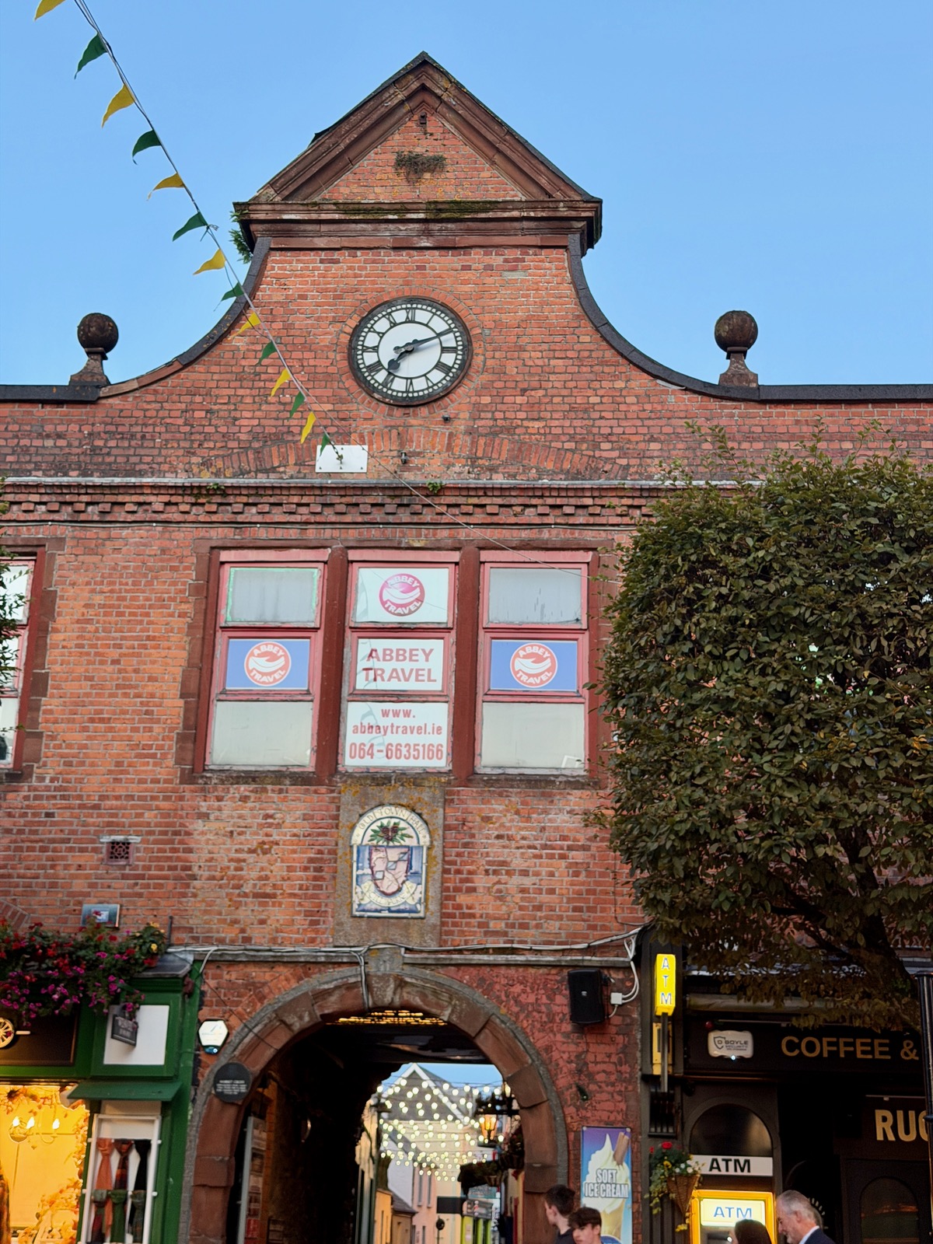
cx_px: 466
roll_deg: -2.8
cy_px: 622
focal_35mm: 48
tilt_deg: +18.5
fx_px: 1725
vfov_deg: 39.7
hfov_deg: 30.3
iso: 125
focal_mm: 6.76
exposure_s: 1/50
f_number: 1.78
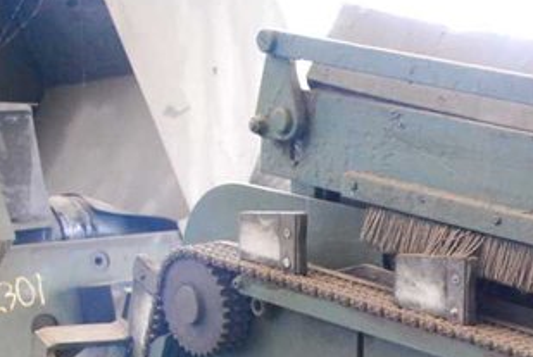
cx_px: 649
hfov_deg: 19.0
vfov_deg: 13.3
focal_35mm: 101
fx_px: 1497
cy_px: 411
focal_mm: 26
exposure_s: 1/25
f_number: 4
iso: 1600
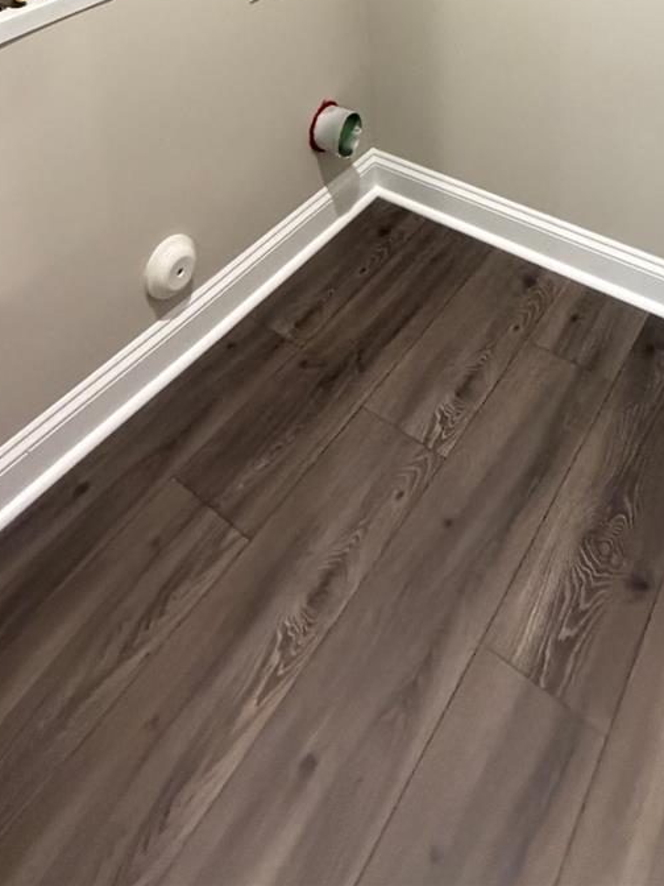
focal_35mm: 32
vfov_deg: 42.3
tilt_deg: -14.6
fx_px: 818
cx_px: 402
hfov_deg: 43.9
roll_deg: +1.9
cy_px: -125
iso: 640
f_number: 2.2
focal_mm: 2.22
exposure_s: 1/60
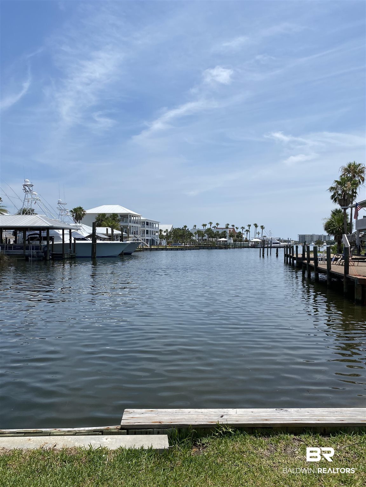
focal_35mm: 26
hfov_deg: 53.1
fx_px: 367
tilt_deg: -0.4
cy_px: 244
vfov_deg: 67.3
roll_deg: -1.6
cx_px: 183
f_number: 1.8
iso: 32
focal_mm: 4.25
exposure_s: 1/5747
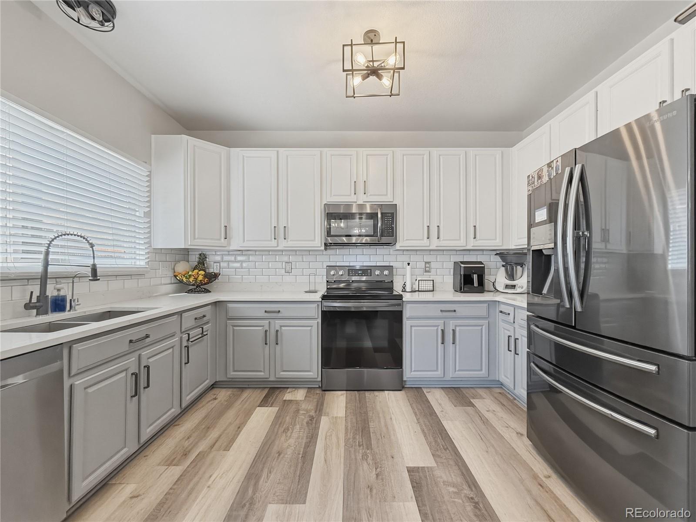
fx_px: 281
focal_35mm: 14
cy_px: 261
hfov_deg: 102.1
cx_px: 348
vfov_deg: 85.7
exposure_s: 1/120
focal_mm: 2.2
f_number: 2.2
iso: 200
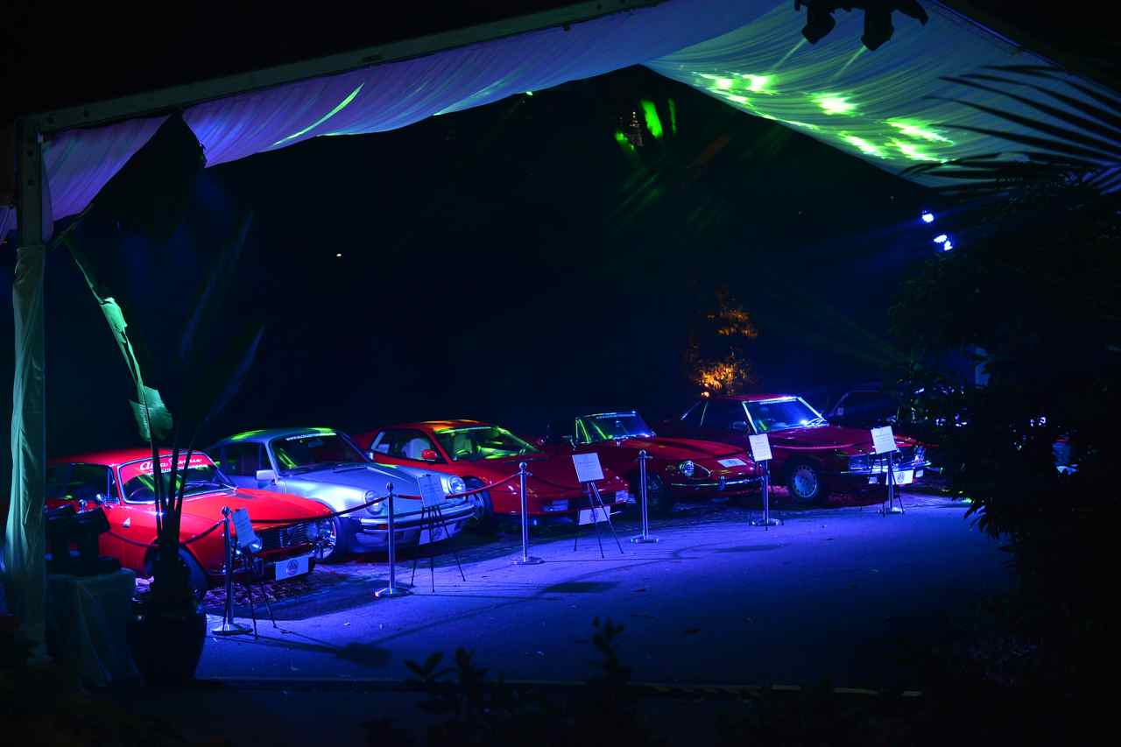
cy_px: 374
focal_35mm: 50
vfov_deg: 27.0
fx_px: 1557
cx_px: 560
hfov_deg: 39.6
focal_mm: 50
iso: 1000
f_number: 3.5
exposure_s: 1/160
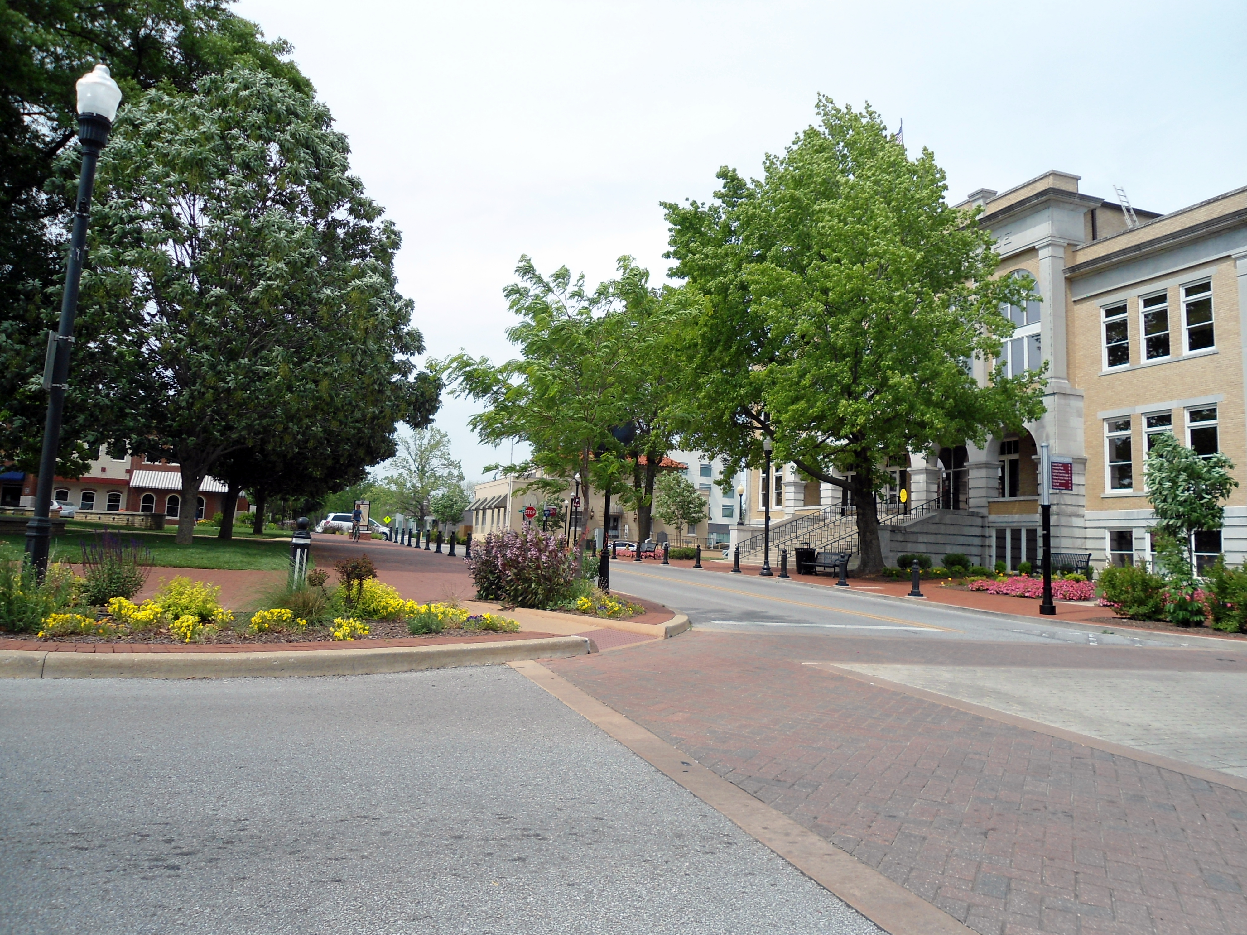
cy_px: 468
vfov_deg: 53.1
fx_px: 937
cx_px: 624
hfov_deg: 67.3
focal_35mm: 26
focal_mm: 4.7
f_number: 2.8
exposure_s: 1/1000
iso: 80
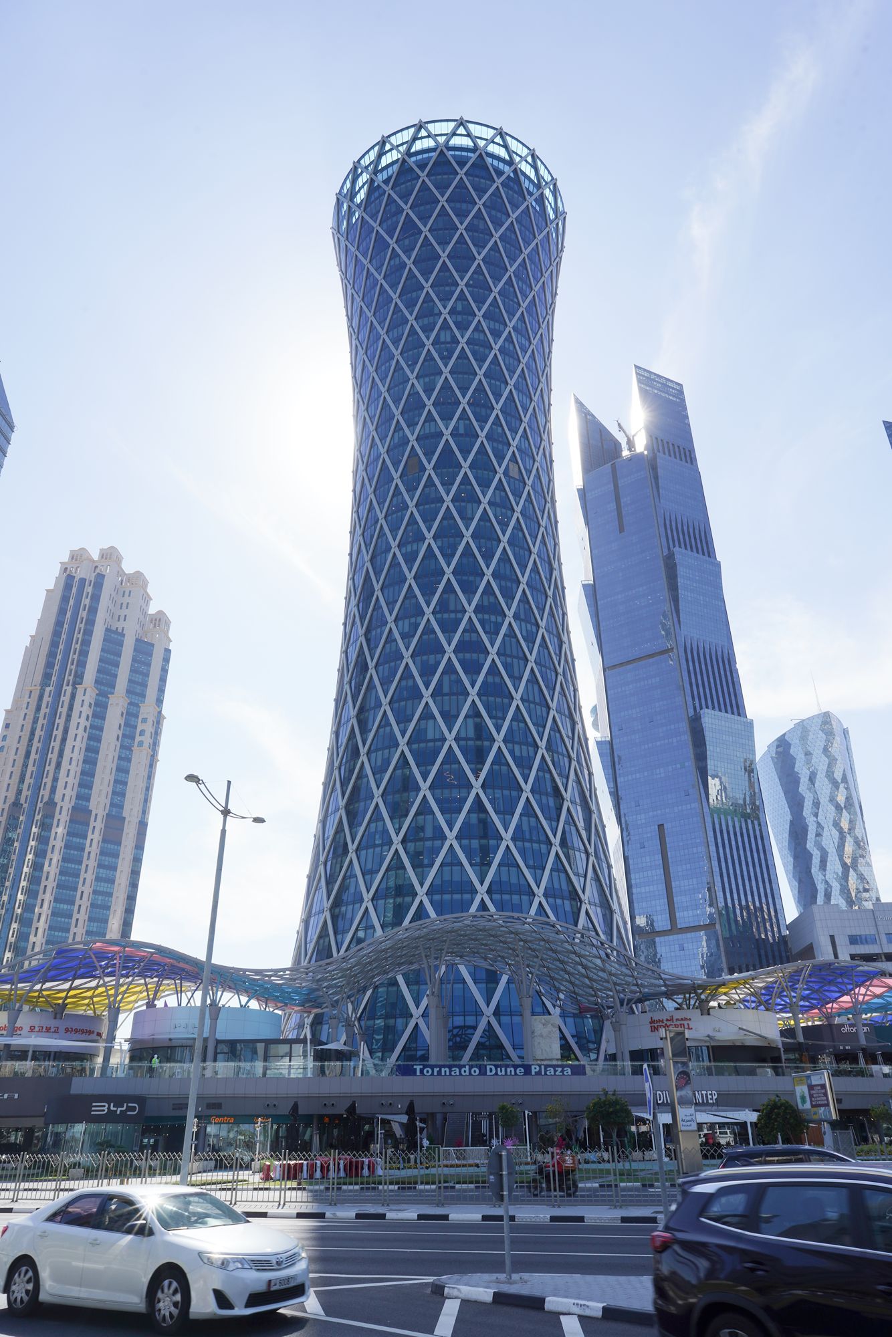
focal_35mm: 24
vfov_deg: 73.7
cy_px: 668
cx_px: 446
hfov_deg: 53.1
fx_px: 892
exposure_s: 1/100
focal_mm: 24
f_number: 16
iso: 100
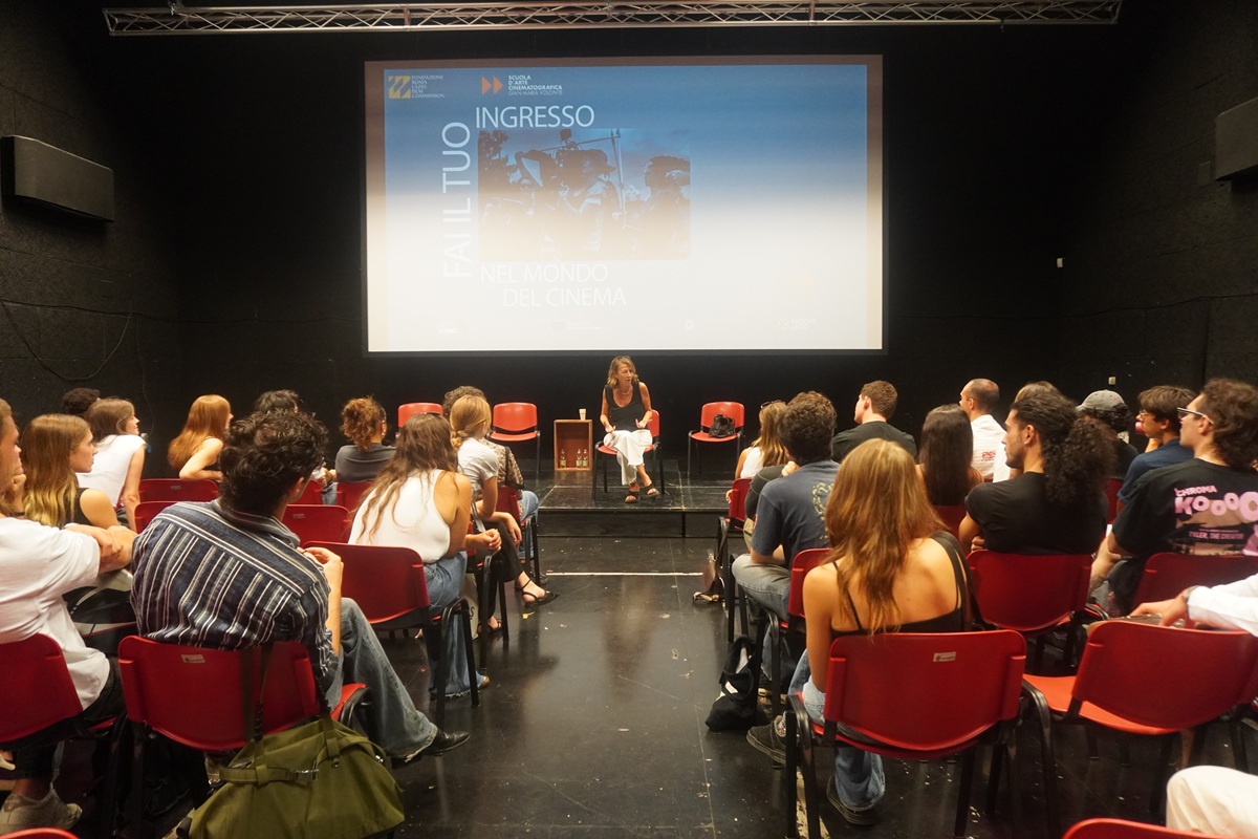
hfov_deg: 73.7
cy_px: 420
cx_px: 629
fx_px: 839
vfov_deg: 53.1
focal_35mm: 24
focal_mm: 16
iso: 2500
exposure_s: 1/160
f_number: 3.5
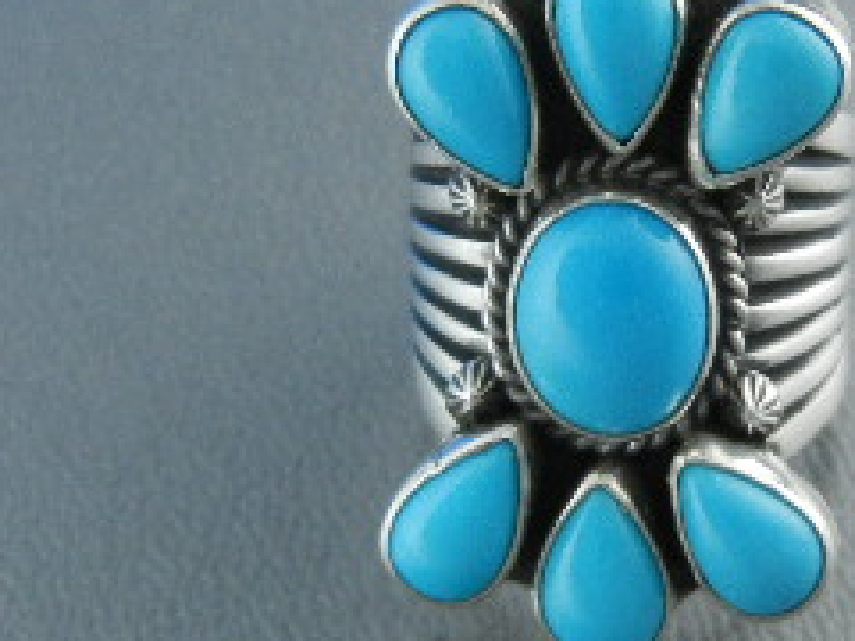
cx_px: 631
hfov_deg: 18.8
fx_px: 2569
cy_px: 296
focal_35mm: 104
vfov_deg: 14.2
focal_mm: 7.1
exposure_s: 1/27.4
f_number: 3.7
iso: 400
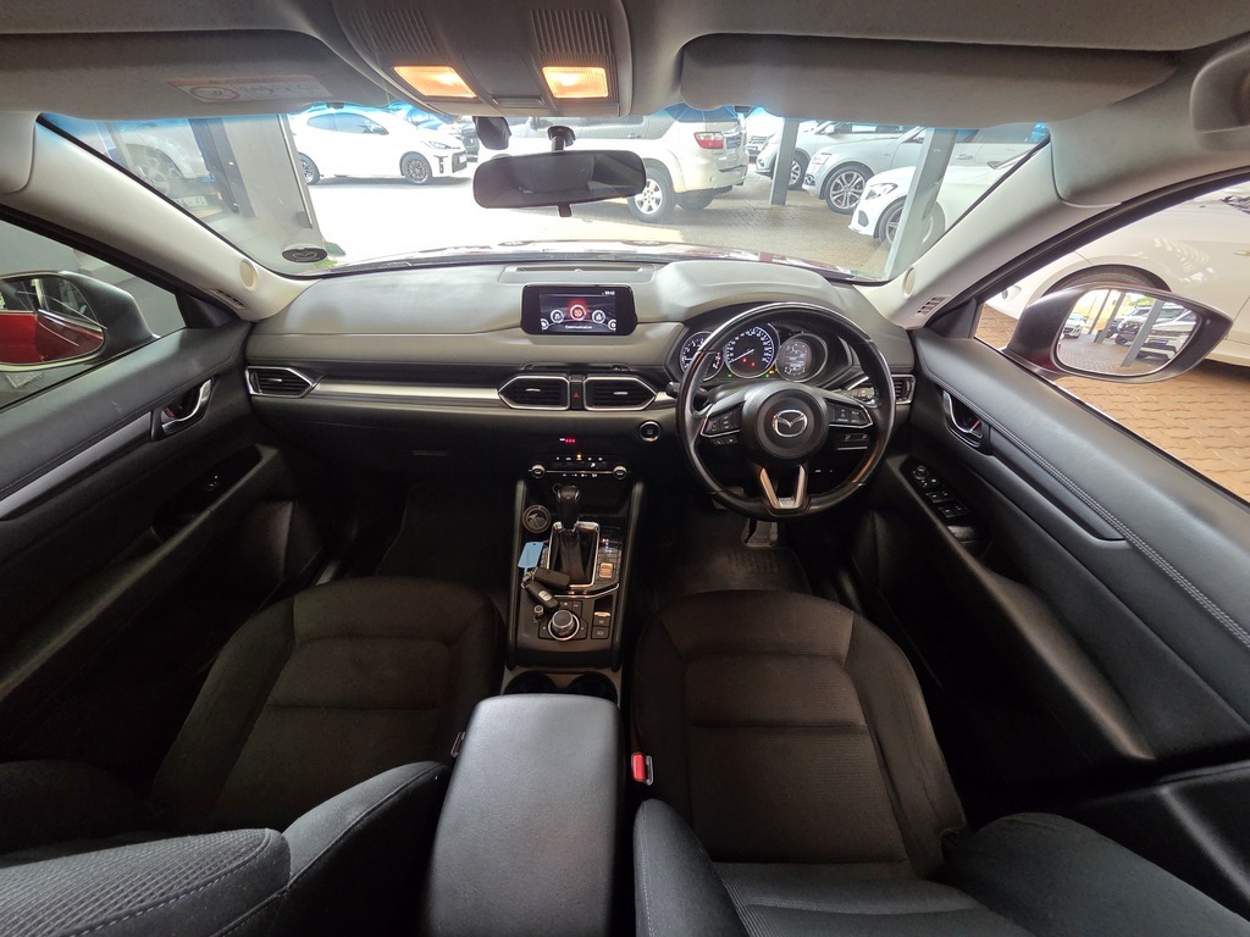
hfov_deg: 106.2
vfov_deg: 89.9
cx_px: 625
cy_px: 468
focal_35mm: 13
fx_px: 469
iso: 250
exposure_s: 1/65.3
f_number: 2.2
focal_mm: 2.2
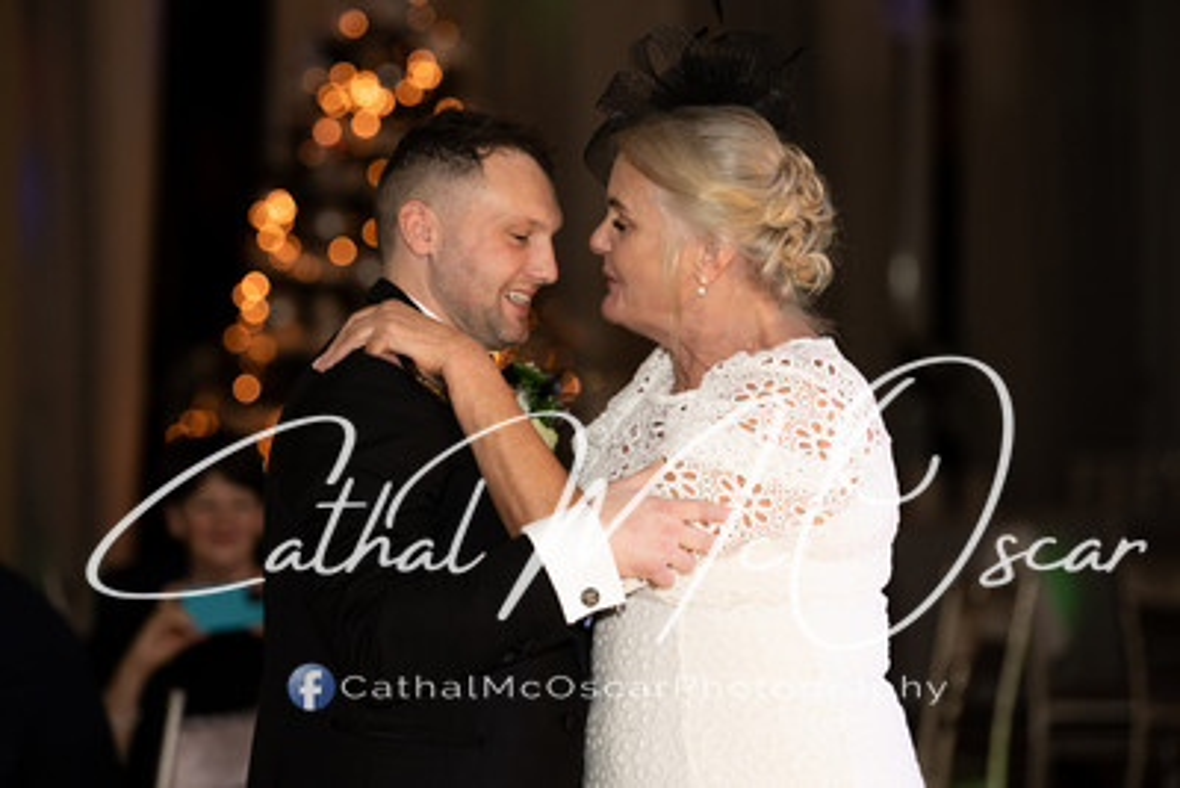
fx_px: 4854
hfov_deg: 13.9
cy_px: 356
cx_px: 539
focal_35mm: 148
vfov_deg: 9.3
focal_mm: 135
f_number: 2.8
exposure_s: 1/250
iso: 640
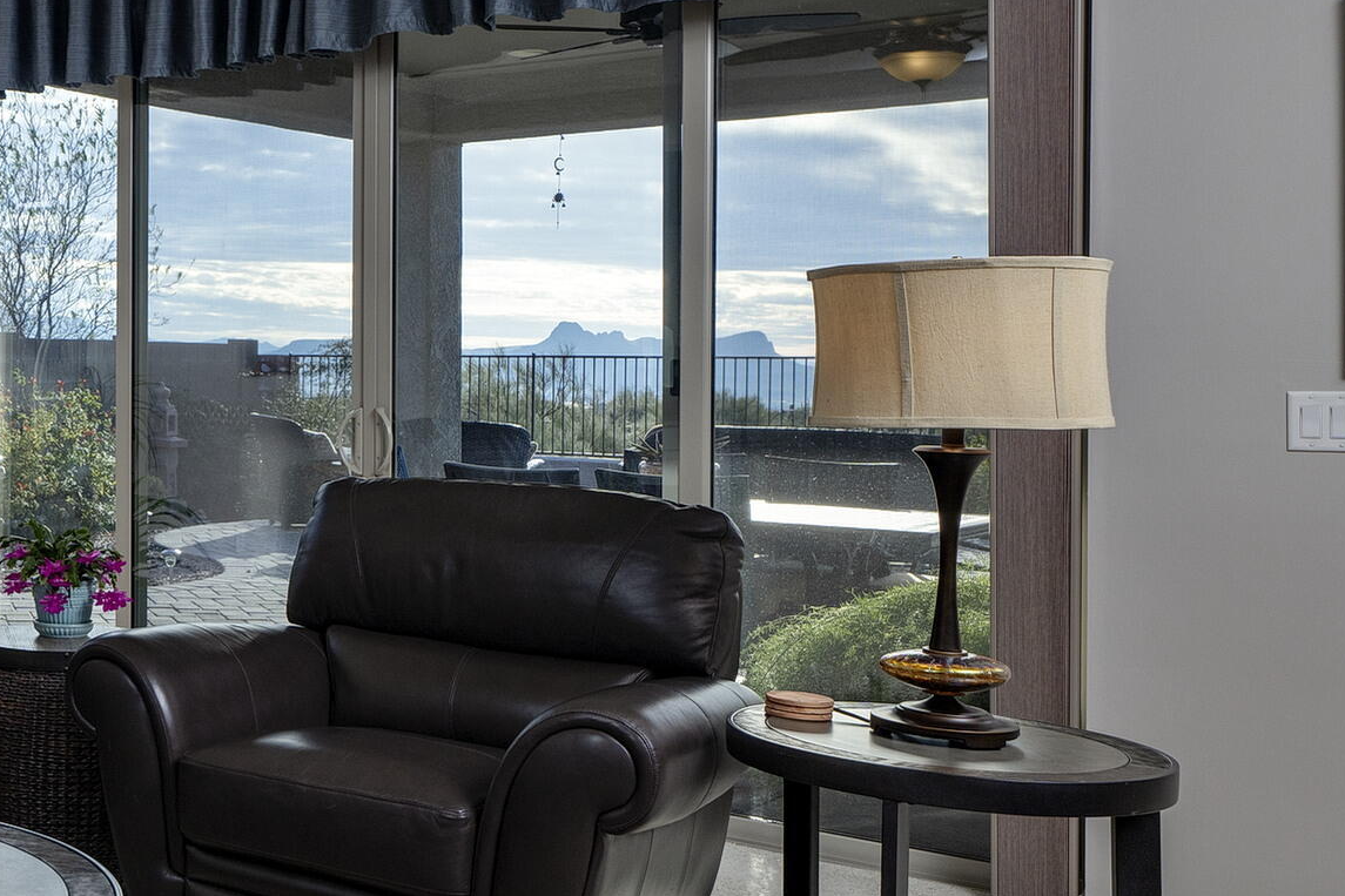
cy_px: 369
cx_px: -115
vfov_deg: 30.4
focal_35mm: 44
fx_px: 1644
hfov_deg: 37.6
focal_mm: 18
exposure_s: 1/125
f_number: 8
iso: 200
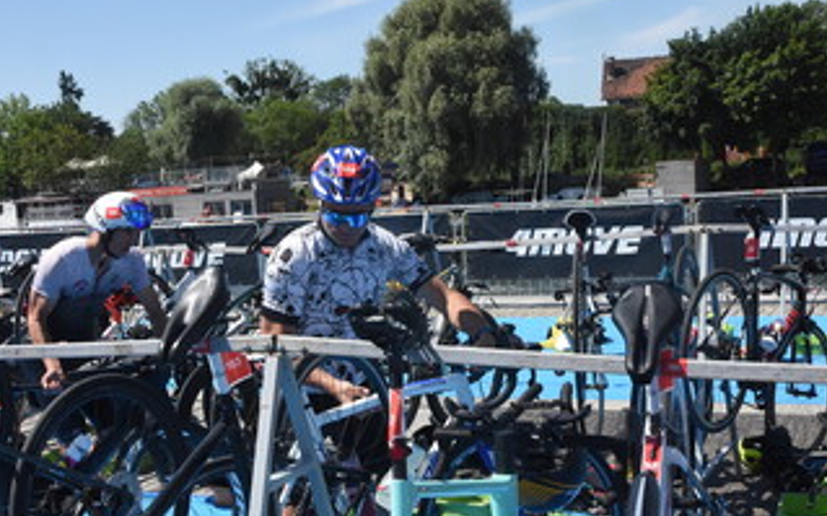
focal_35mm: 49
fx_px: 1104
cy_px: 290
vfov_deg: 26.3
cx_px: 379
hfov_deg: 41.0
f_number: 14
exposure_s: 1/800
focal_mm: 24
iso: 1250
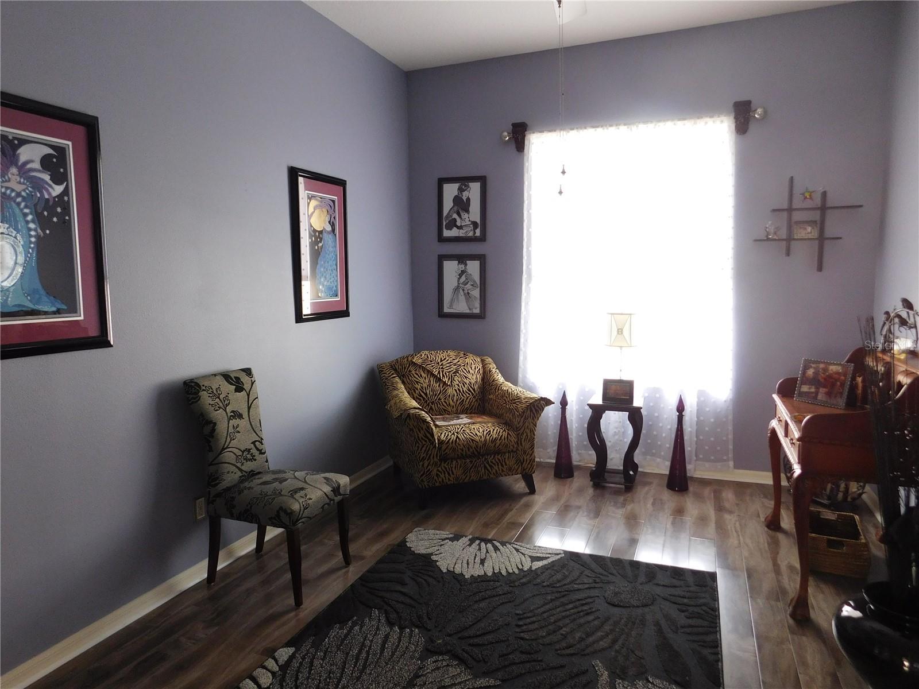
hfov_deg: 73.9
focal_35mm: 23
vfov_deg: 58.9
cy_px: 344
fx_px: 611
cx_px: 460
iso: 250
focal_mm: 4
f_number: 3
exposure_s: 1/30
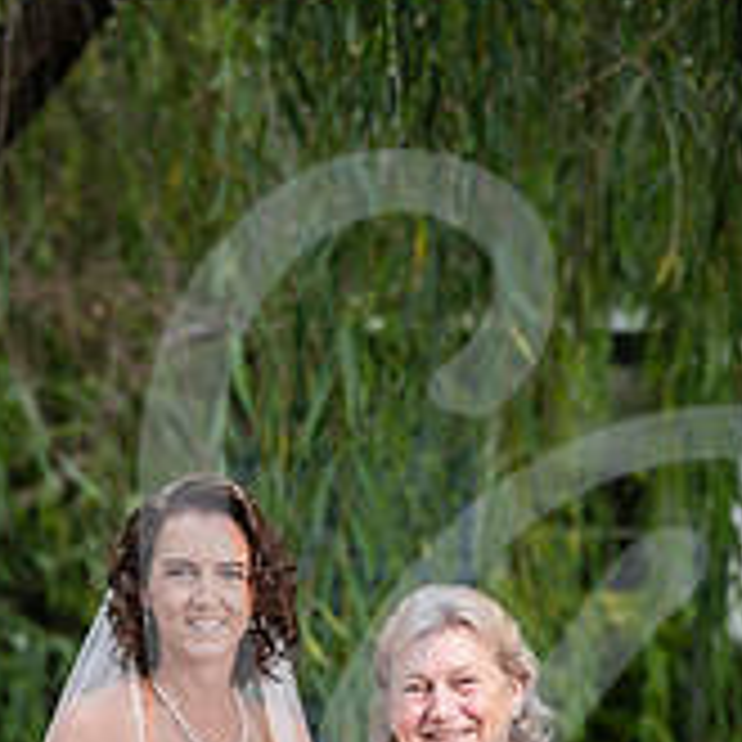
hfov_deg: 15.7
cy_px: 908
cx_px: 288
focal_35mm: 111
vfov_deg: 15.1
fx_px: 2692
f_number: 2.8
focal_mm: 48
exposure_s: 1/250
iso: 100
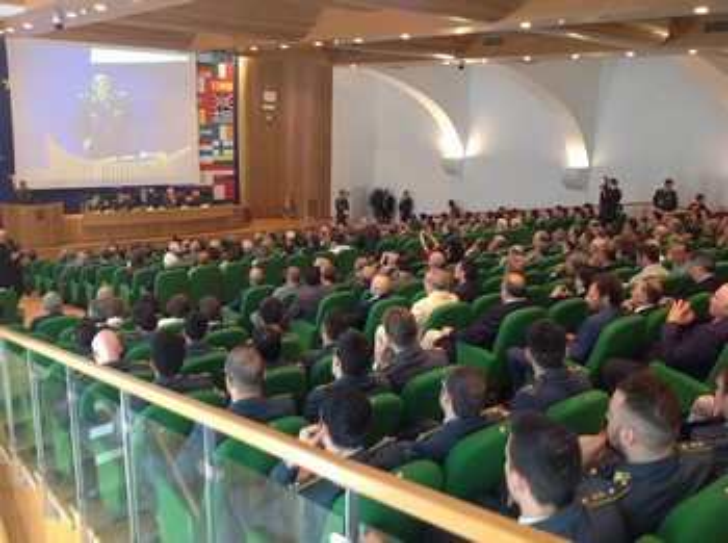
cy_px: 272
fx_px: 735
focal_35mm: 35
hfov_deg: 52.7
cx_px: 364
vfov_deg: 40.6
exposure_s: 1/15
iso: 125
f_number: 2.4
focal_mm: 4.28
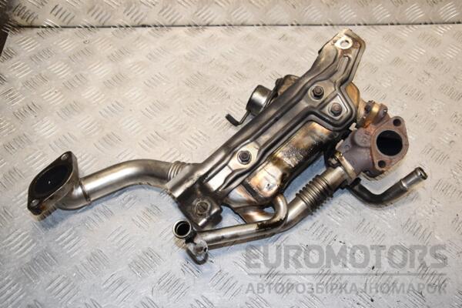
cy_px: 154
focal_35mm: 38
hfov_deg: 51.3
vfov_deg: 35.5
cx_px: 231
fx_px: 481
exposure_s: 1/200
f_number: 7.1
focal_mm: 25
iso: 800
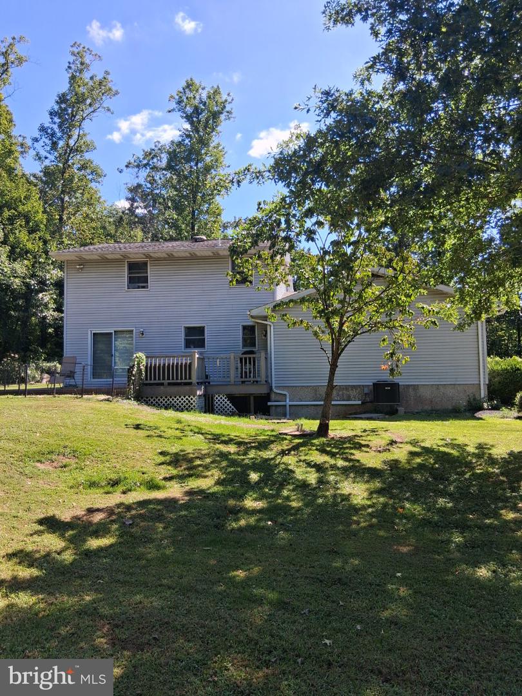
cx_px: 261
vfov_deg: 67.3
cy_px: 348
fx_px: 523
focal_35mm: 26
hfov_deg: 53.1
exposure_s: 1/380
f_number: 1.8
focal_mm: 3.98
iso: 25
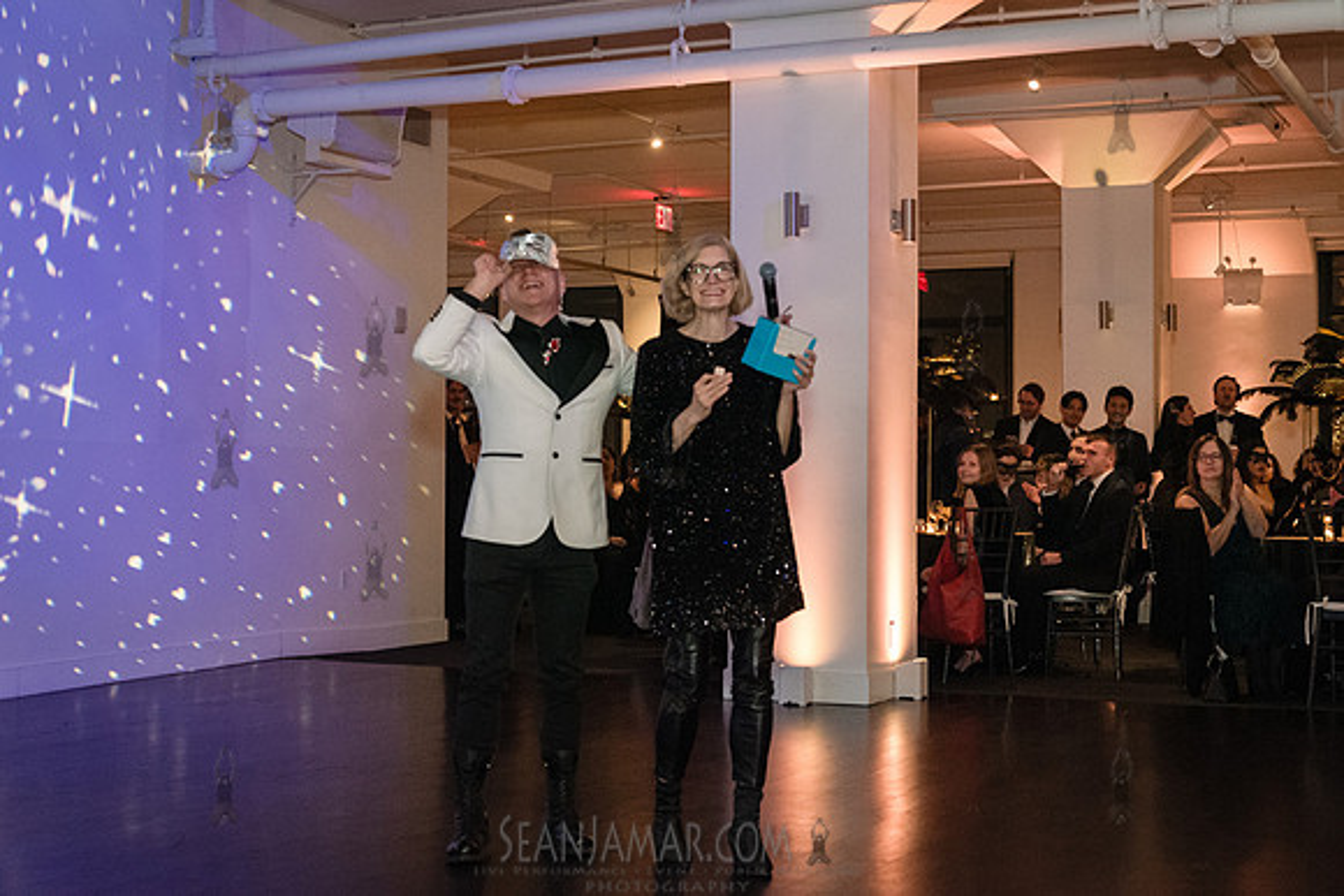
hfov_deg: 37.7
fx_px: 1967
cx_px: 688
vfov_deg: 25.7
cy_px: 449
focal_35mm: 53
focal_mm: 50
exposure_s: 1/160
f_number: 3.5
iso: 8000
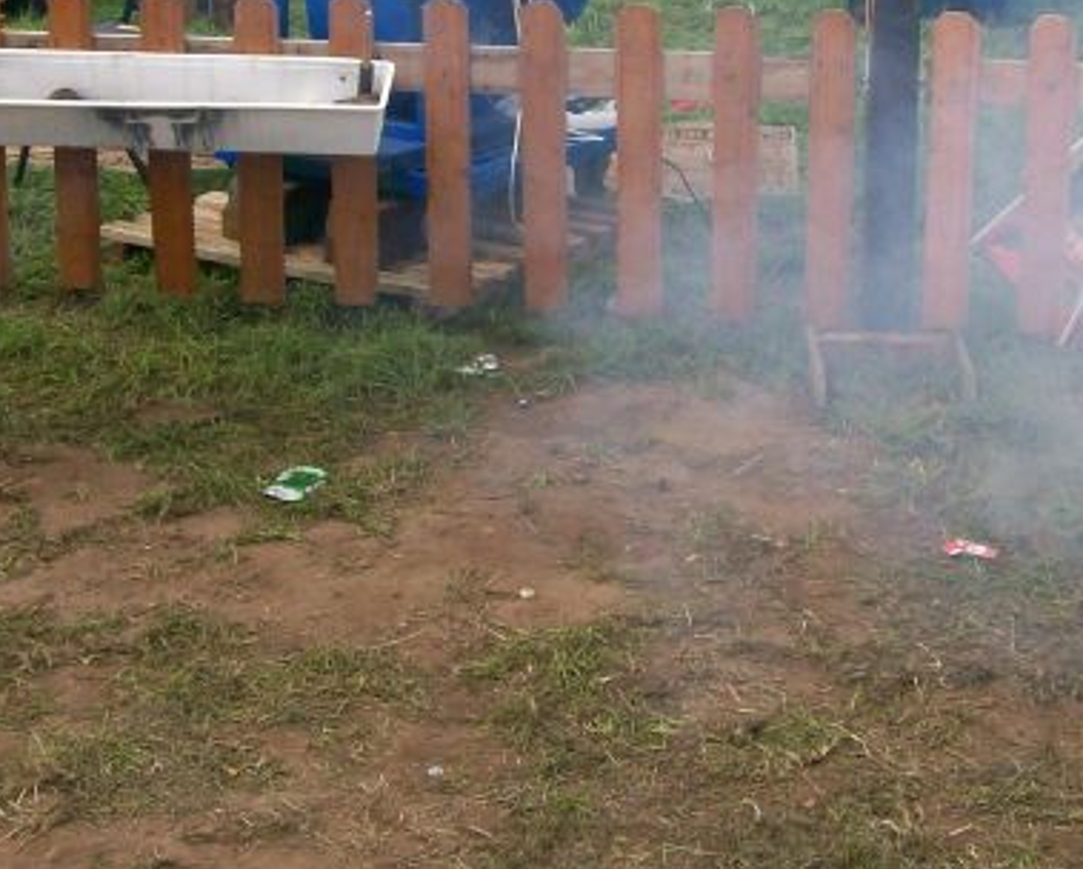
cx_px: 580
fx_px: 2374
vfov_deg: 20.4
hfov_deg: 25.7
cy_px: 109
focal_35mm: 74
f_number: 4.8
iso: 80
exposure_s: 1/400
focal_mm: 6
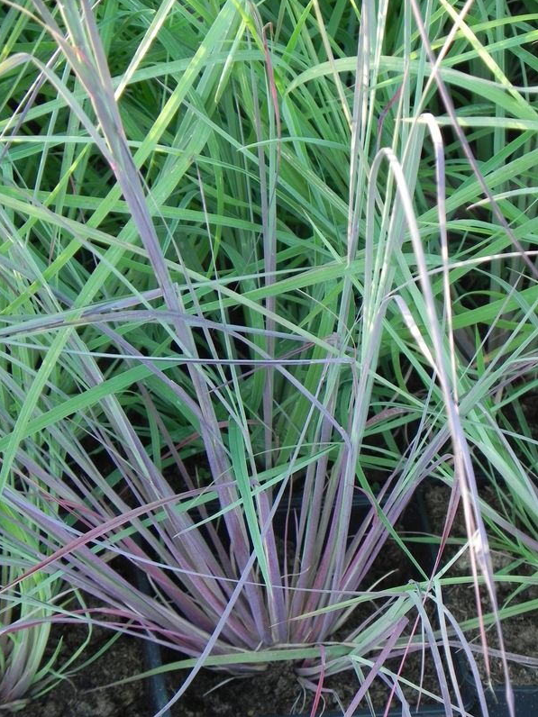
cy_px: 358
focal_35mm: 213
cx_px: 269
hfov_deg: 7.0
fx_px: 4414
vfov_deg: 9.3
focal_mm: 37.7
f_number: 4.5
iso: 160
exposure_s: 1/40
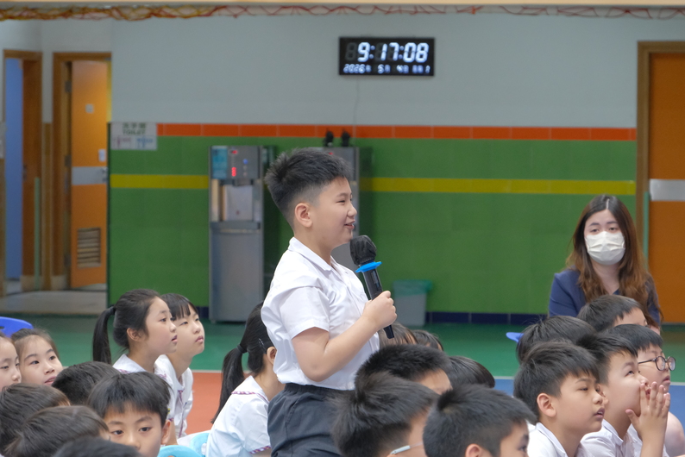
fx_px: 2836
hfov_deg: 13.8
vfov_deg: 9.2
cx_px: 344
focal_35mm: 149
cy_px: 229
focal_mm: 98.6
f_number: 5.6
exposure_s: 1/160
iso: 3200
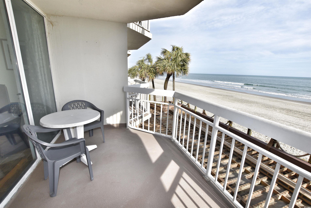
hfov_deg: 100.4
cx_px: 156
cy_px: 104
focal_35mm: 15
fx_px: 130
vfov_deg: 77.3
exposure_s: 1/200
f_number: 10
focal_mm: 10
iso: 100
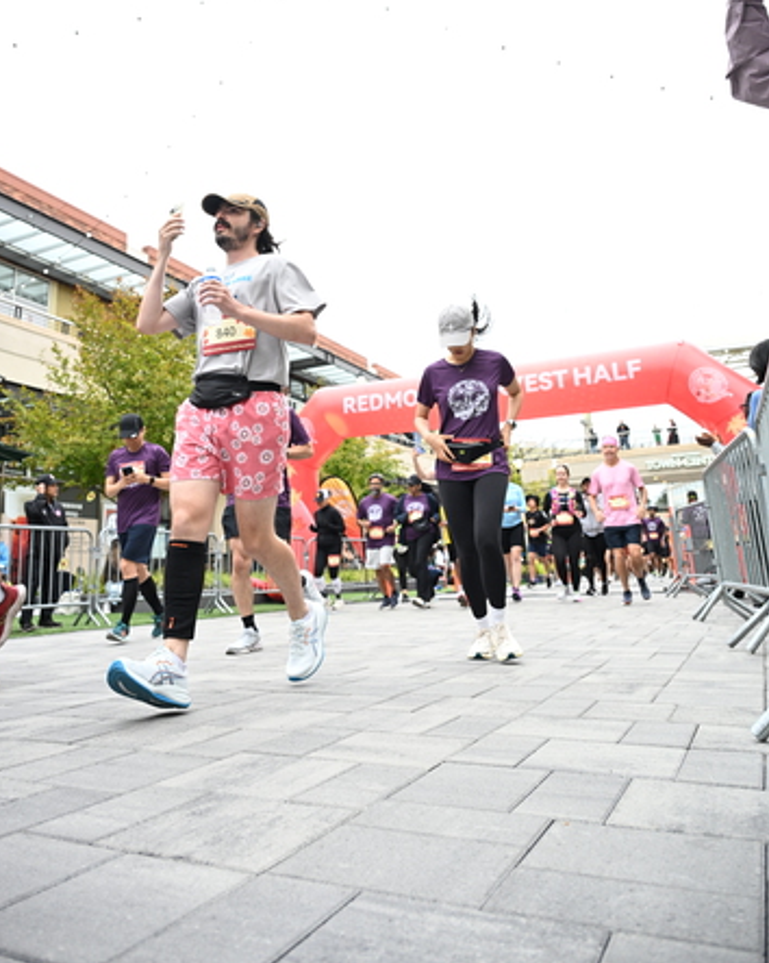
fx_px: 797
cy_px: 376
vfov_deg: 61.6
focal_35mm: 28
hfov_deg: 51.5
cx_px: 373
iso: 2000
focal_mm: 24
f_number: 4
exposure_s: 1/640
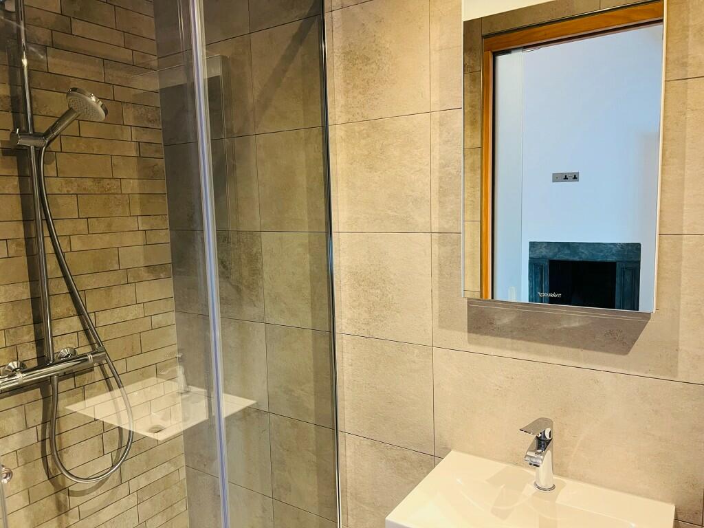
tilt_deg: -7.2
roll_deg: +1.4
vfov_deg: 53.1
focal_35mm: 26
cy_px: 264
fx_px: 529
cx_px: 352
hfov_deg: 67.3
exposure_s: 1/50
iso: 125
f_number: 1.5
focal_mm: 5.7
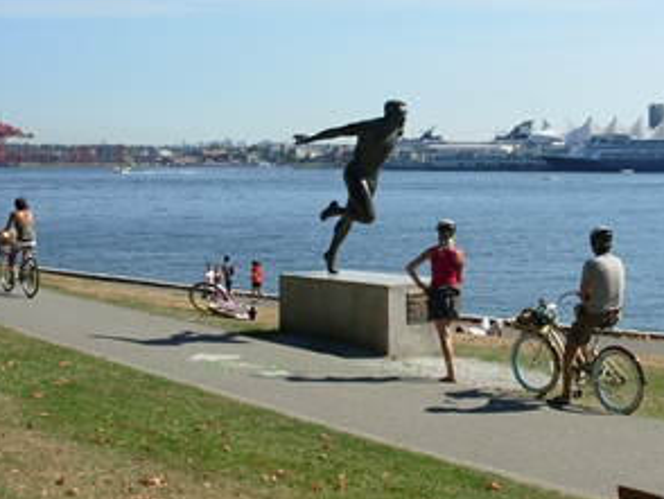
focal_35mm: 62
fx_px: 1190
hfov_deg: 30.9
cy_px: 172
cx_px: 456
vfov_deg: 23.6
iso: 50
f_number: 4.9
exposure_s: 1/483
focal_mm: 6.3
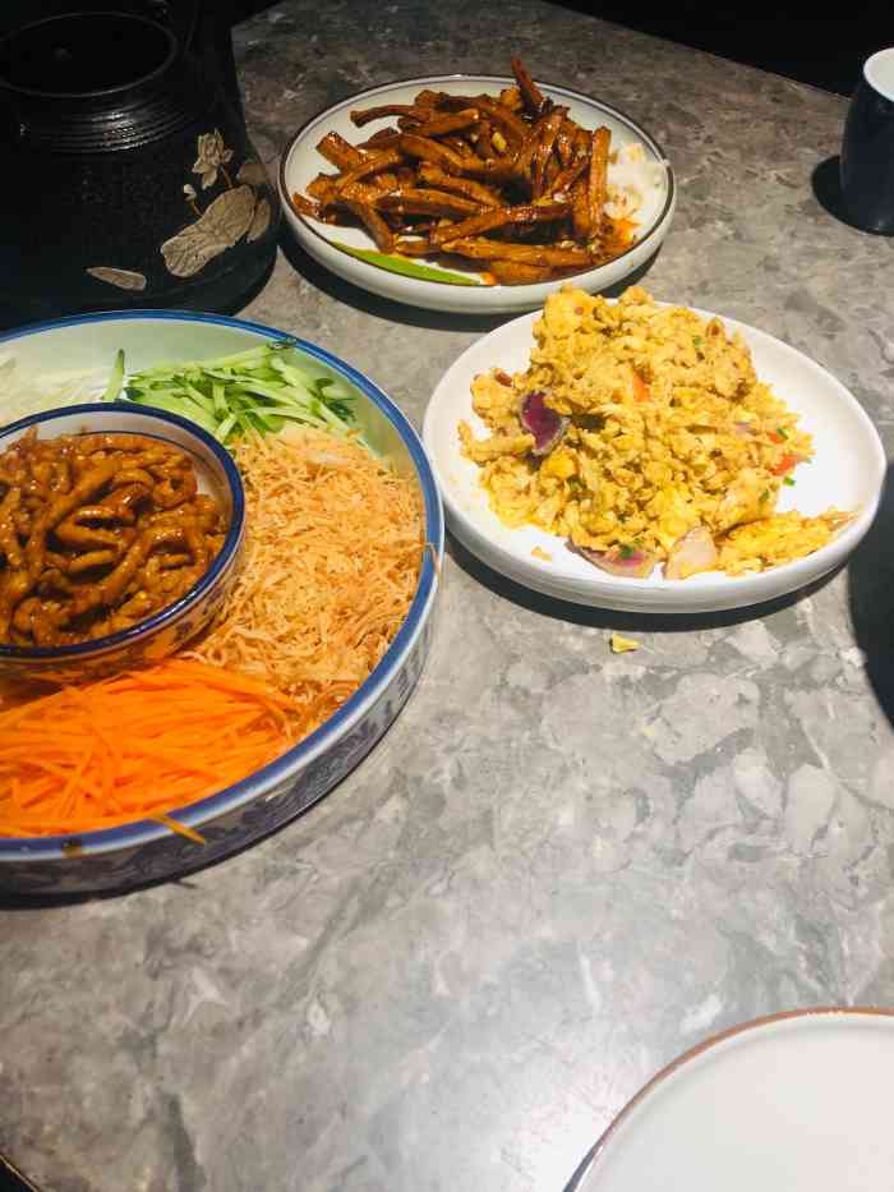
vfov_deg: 63.4
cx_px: 447
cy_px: 596
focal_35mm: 28
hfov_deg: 49.8
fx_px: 964
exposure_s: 1/33
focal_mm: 4
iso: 20
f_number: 1.8
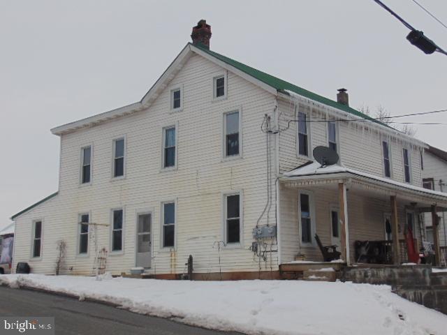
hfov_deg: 38.2
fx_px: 646
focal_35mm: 50
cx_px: 224
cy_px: 168
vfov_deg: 29.1
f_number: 9
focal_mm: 9
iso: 80
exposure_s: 1/500
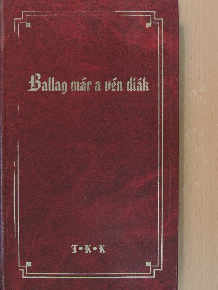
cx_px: 109
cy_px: 145
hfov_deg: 24.4
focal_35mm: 60
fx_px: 504
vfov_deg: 32.2
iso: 400
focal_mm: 10.7
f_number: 3.7
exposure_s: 1/15
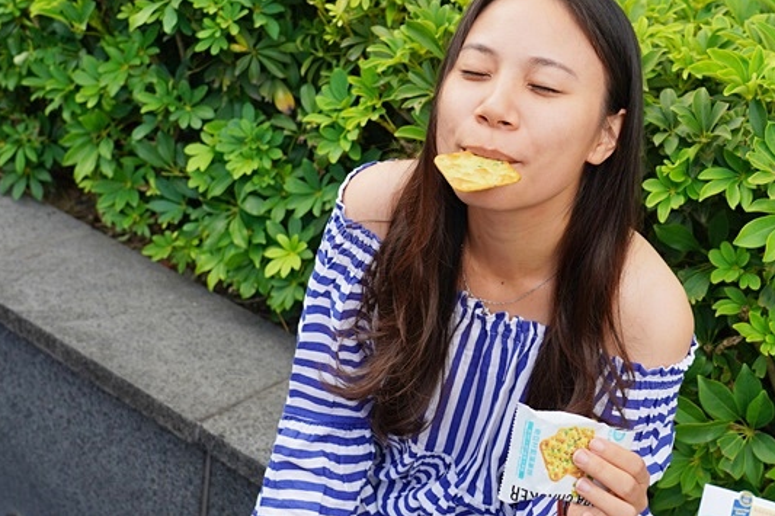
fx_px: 1162
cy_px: 132
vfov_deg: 24.8
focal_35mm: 54
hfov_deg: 36.4
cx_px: 528
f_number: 6.3
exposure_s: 1/400
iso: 500
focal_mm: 36
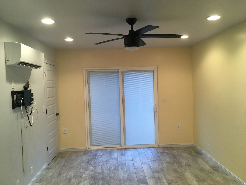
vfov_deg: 48.2
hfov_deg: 61.7
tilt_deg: -2.2
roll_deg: +0.2
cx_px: 123
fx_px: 206
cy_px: 92
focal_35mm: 29
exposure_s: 1/30
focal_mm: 4.15
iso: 100
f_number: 2.2
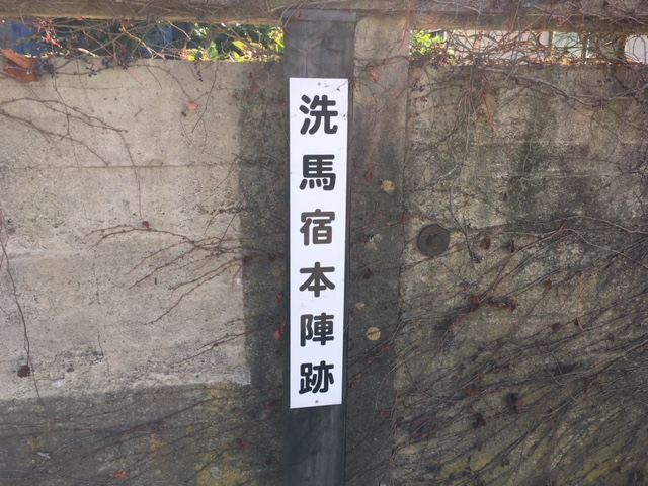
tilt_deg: -15.9
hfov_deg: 61.7
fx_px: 543
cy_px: 243
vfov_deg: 48.2
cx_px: 324
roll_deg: -0.5
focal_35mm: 29
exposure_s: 1/289
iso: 25
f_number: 2.2
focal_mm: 4.15
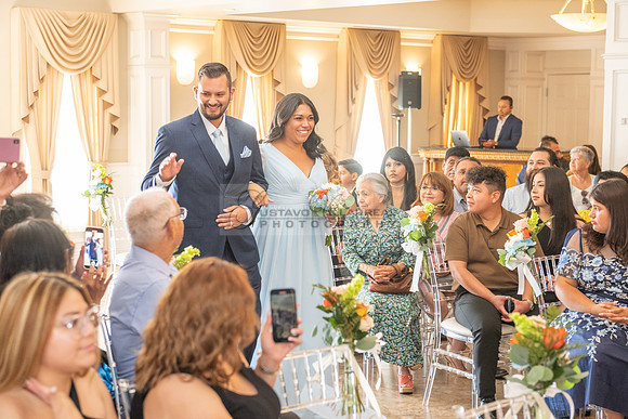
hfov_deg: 28.8
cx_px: 314
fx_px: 1221
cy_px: 210
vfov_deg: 19.5
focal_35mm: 70
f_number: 4.5
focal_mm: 70
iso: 1250
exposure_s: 1/200
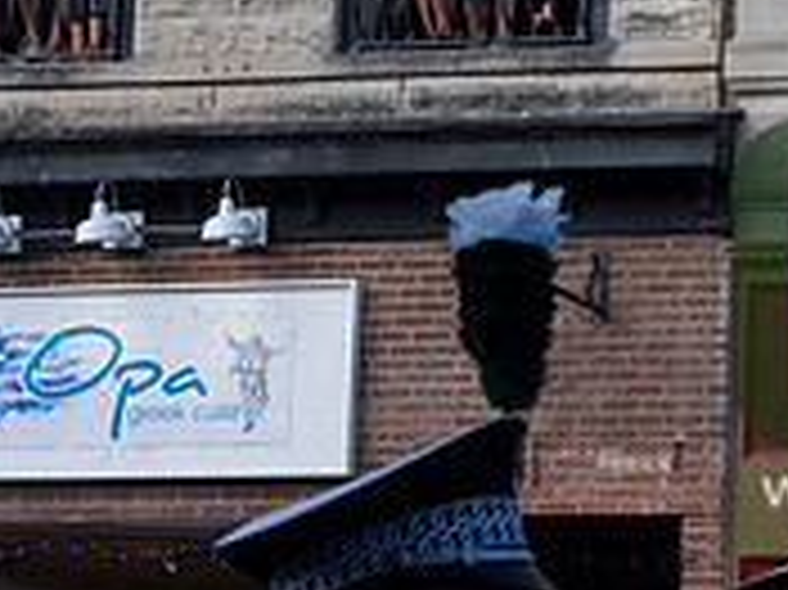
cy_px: 331
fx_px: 2980
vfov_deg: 11.3
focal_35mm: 131
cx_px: 1072
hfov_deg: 14.3
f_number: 10
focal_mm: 27
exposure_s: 1/200
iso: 400
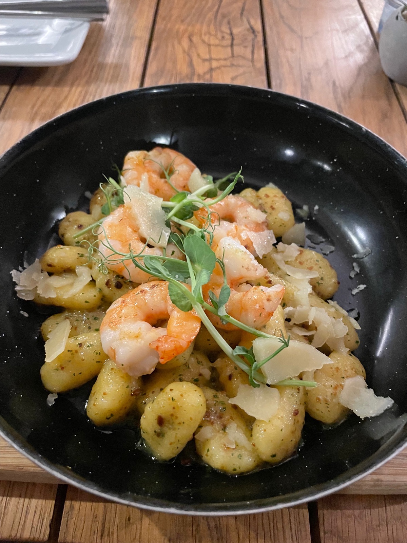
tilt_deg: -54.1
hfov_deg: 53.1
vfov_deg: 67.3
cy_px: 272
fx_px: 408
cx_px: 204
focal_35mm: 26
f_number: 1.6
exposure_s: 1/25
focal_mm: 4.2
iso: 640
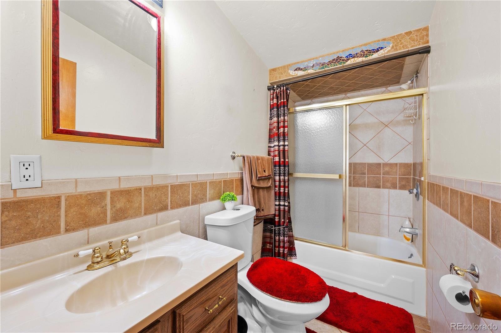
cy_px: 166
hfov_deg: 104.3
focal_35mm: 14
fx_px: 195
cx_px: 250
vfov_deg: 81.1
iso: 640
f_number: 14
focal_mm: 14
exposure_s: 1/3
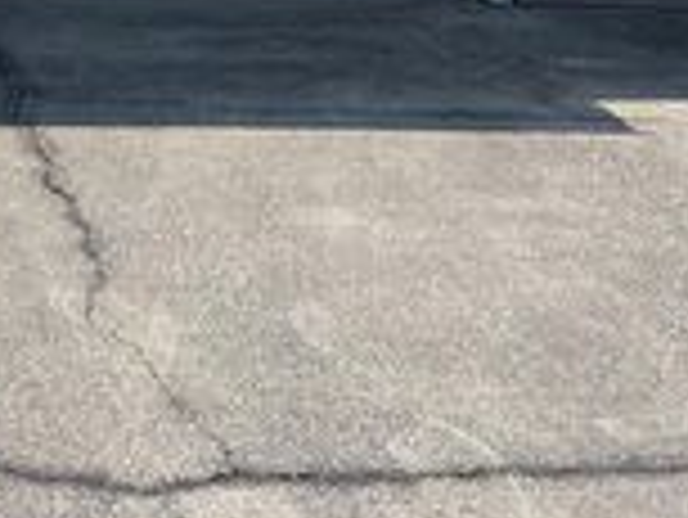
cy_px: -291
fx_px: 1691
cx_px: -90
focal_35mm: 85
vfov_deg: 15.8
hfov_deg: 21.7
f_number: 1.6
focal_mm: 5.1
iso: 50
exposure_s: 1/5848
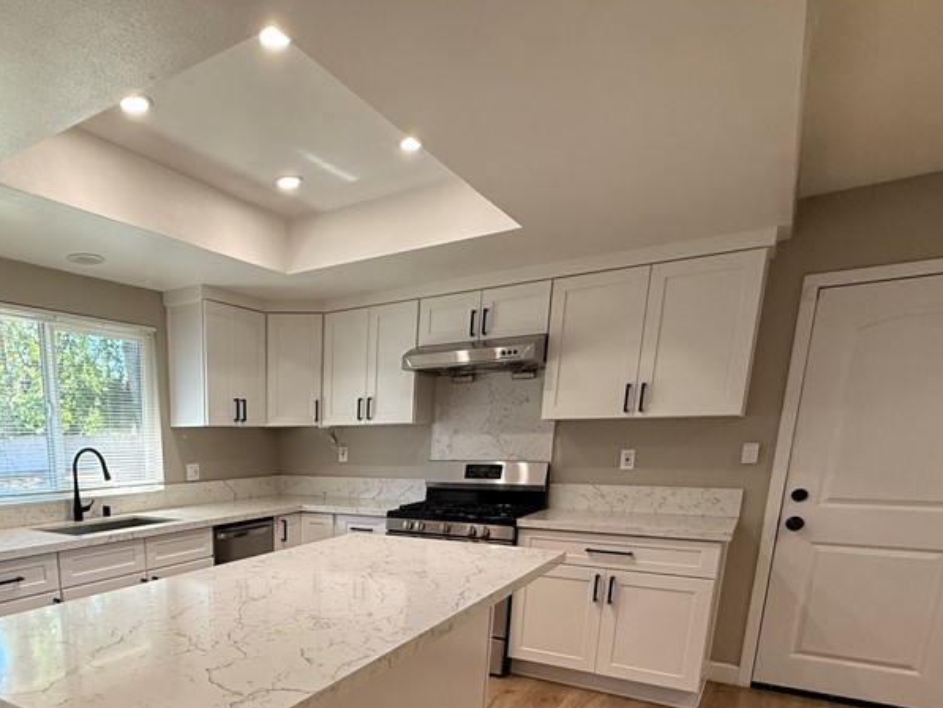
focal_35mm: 24
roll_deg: +0.3
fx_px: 654
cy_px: 593
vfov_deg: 52.2
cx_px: 246
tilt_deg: -13.1
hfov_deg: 67.5
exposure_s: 1/120
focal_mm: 2.22
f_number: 2.2
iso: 100
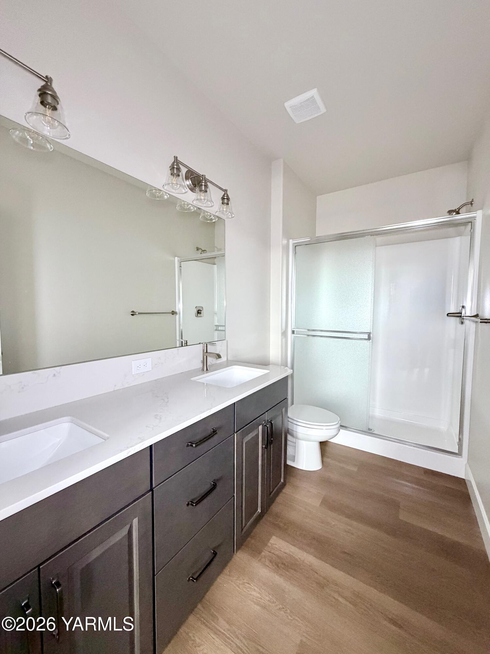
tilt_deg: -3.7
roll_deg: -0.2
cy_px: 327
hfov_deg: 85.7
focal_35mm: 14
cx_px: 245
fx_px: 264
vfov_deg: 102.1
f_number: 2.2
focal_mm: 2.22
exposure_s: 1/47
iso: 500
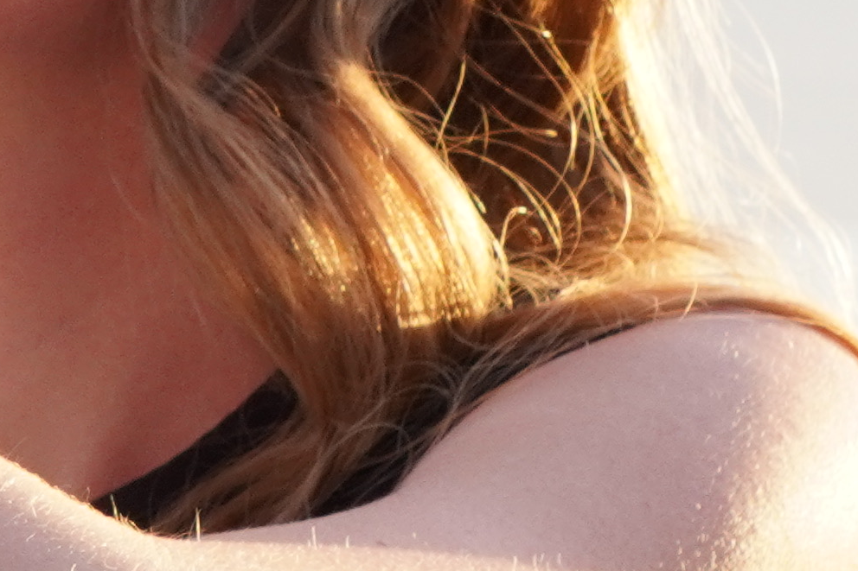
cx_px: -288
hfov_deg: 4.1
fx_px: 11891
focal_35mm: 499
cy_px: -196
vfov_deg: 2.7
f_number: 9
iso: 500
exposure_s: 1/125
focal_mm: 55
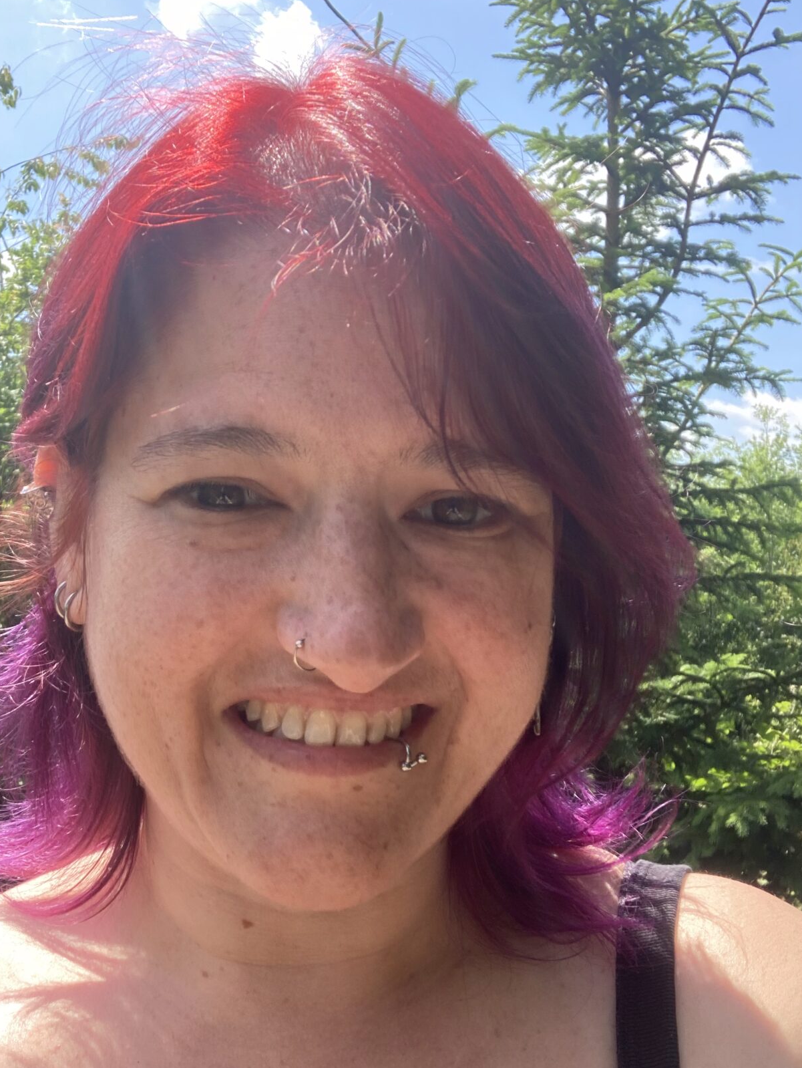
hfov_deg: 35.1
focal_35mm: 41
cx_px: 357
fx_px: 1265
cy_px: 557
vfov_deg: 45.7
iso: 20
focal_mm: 2.87
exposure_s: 1/220
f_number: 2.2
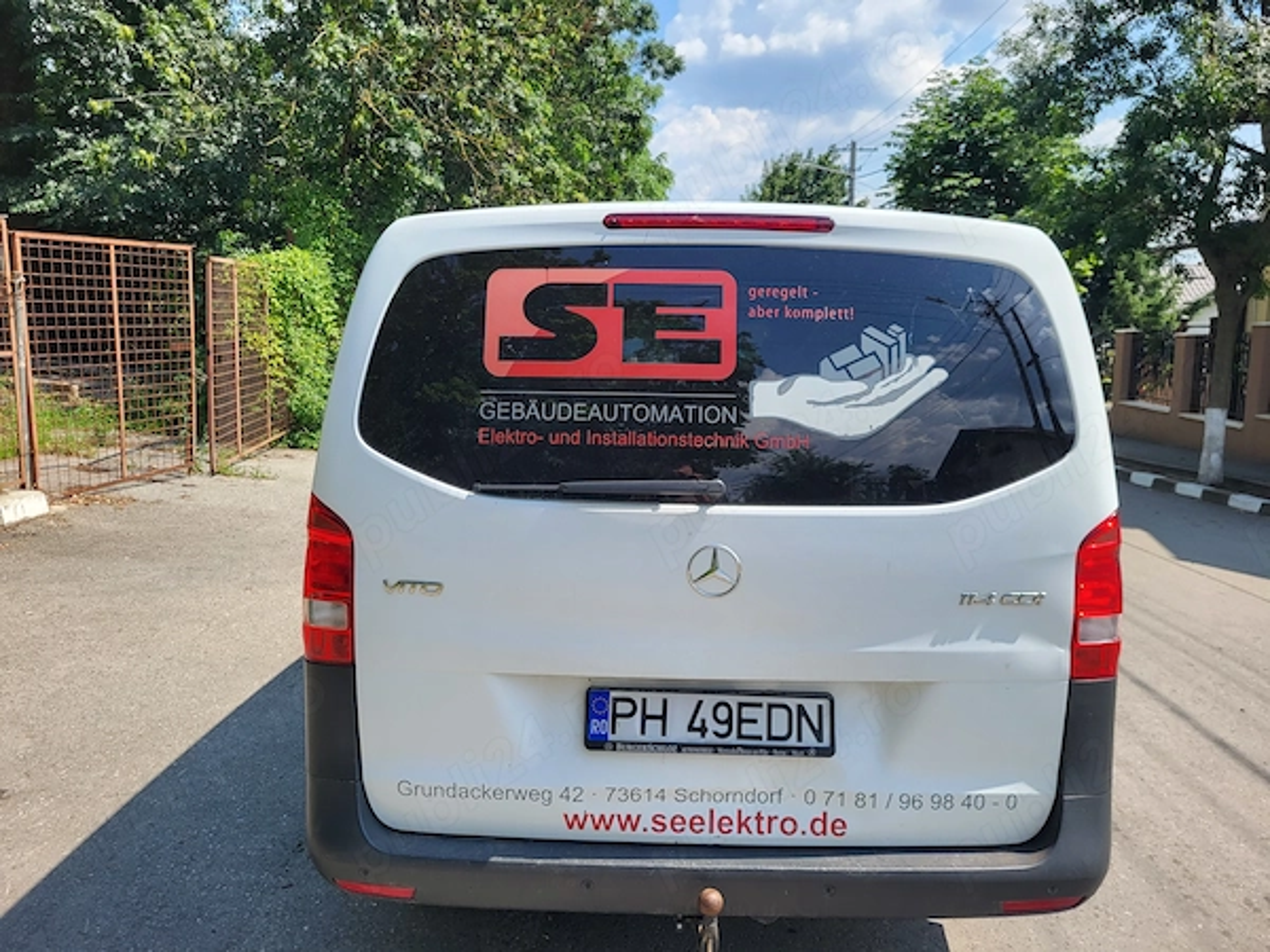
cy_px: 476
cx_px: 635
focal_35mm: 26
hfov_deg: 67.3
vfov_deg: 53.1
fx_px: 954
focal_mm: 5.4
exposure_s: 1/1480
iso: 40
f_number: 1.8
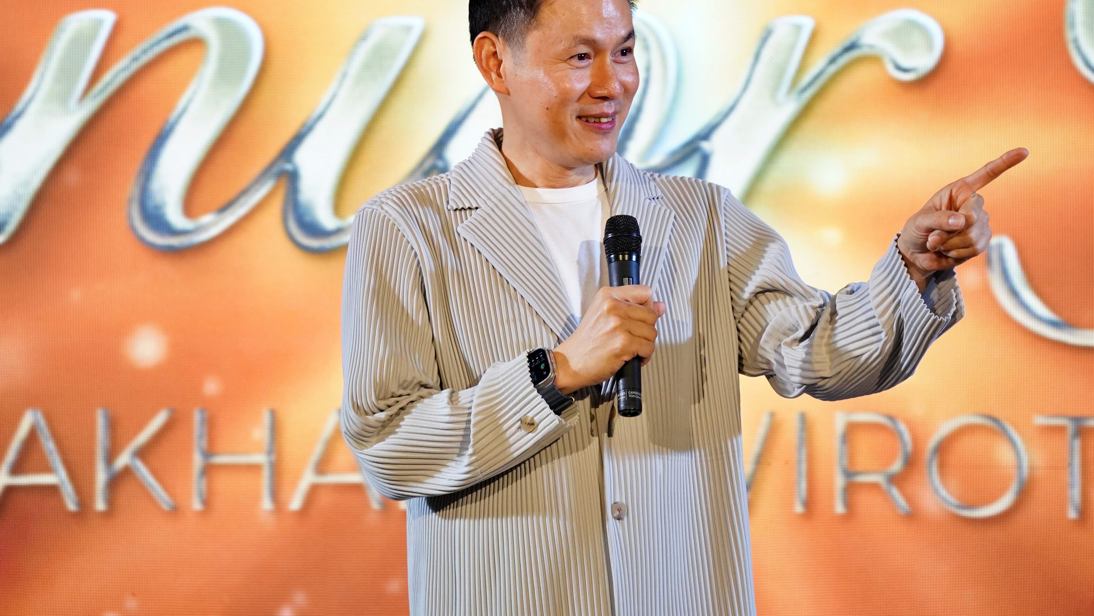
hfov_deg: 13.4
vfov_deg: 7.5
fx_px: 4670
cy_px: 240
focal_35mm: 161
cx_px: 565
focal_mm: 98
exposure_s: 1/100
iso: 2000
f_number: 5.6
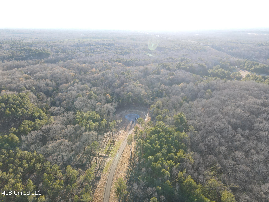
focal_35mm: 24
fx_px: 187
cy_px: 101
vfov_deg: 56.8
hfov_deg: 71.6
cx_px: 134
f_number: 2.8
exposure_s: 1/100
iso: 100
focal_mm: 4.5
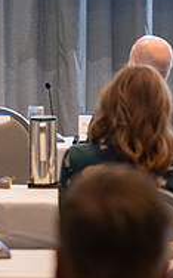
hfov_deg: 5.3
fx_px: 1884
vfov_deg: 8.4
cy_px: -19
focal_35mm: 249
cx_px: 91
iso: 2000
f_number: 2.8
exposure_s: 1/200
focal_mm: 70
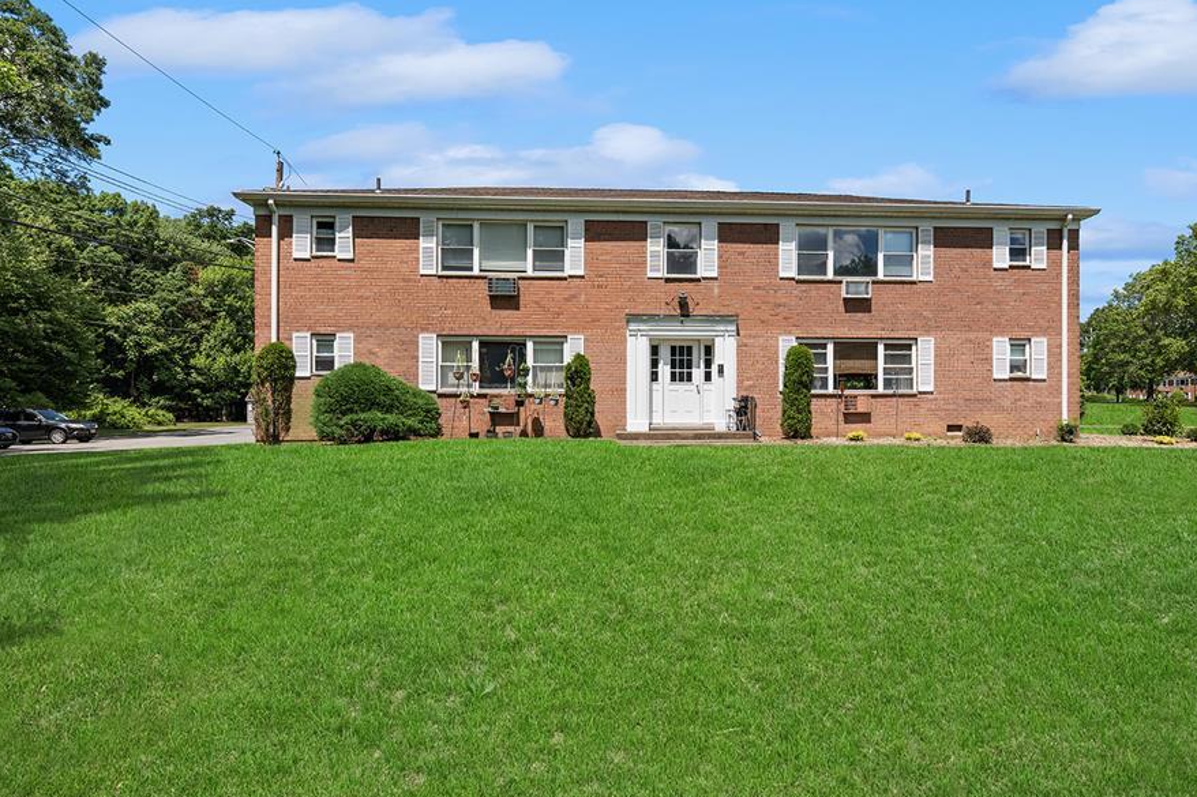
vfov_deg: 59.4
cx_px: 665
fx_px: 698
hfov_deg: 80.9
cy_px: 421
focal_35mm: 21
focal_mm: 18
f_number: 8
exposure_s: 1/250
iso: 100
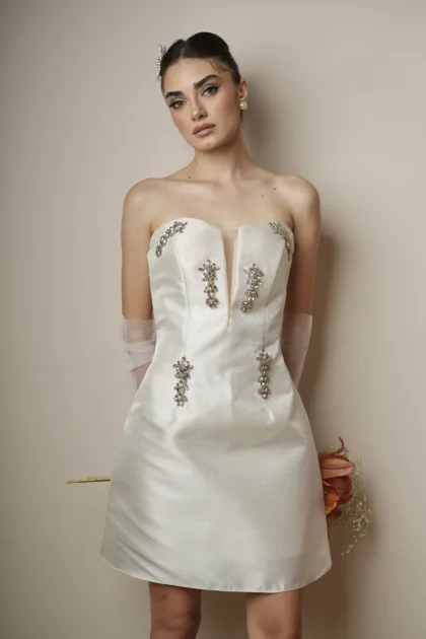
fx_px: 887
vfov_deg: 39.6
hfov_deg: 27.0
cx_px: 213
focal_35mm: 50
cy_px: 320
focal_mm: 50
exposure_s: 1/160
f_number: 2.5
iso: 80
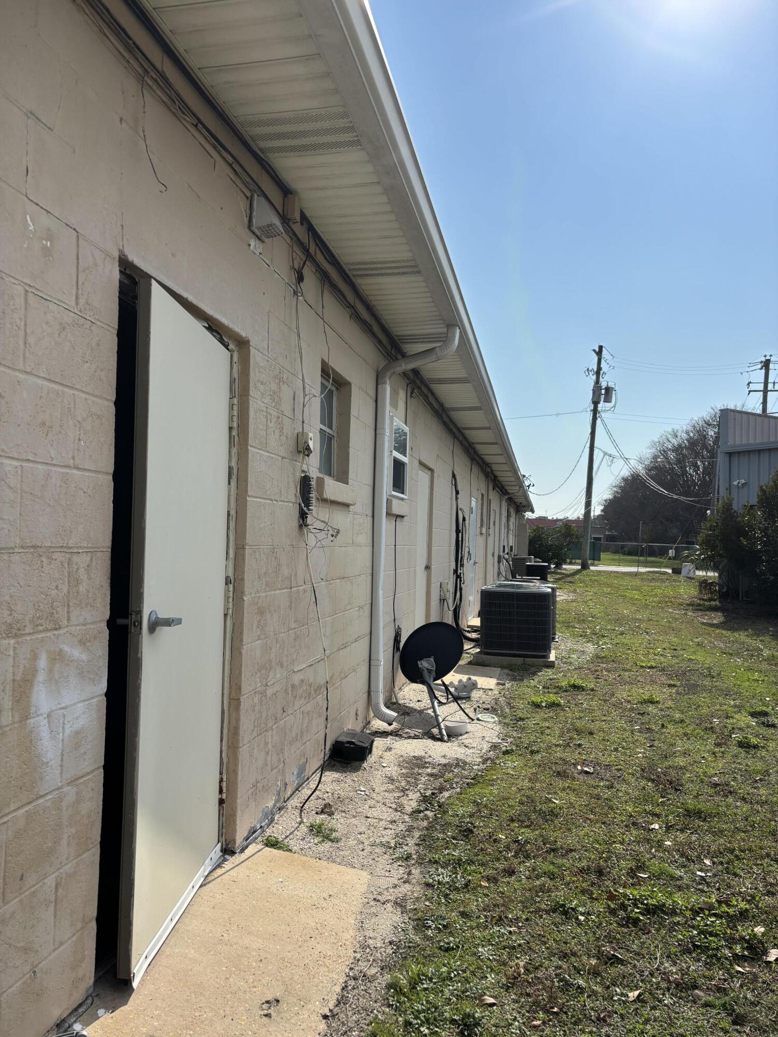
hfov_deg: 53.1
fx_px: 779
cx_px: 389
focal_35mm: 26
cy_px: 518
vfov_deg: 67.3
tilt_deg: +1.3
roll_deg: -3.0
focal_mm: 5.96
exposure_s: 1/7194
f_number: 1.6
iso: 50
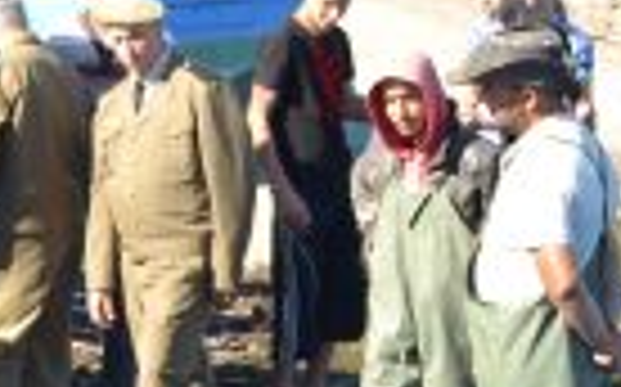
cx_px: -468
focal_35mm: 156
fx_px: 2638
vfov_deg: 8.4
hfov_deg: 12.4
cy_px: 108
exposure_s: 1/200
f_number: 7.1
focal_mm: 22
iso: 100
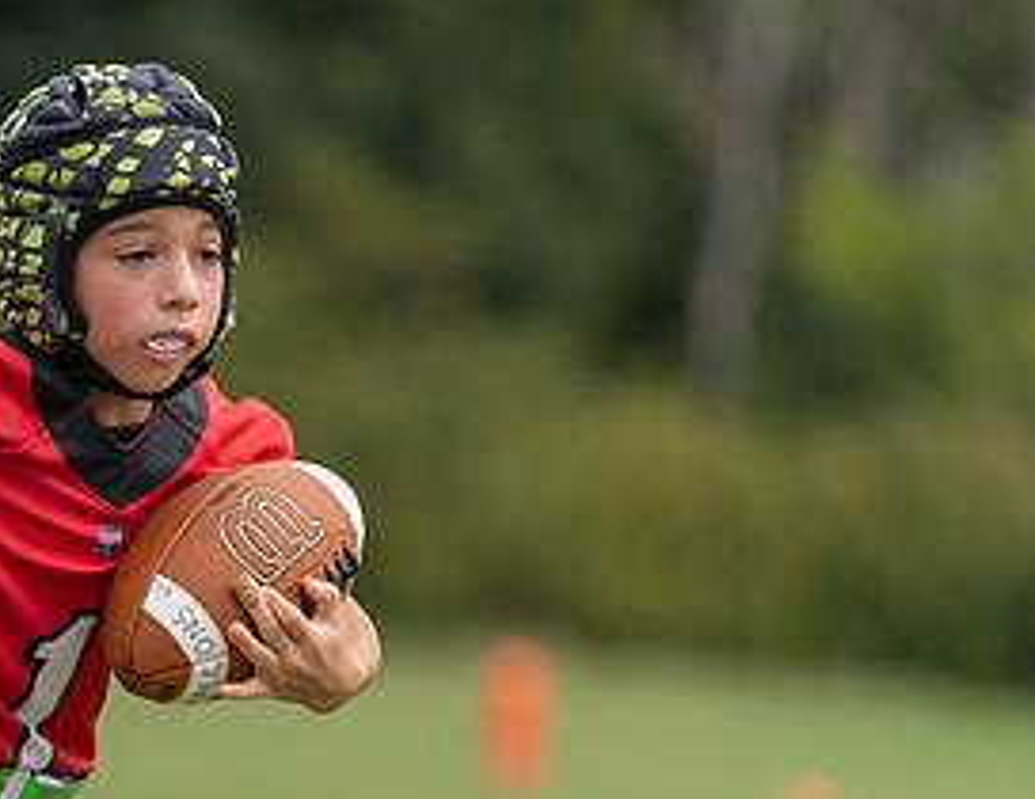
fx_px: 14414
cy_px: 826
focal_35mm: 477
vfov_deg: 3.2
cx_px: -23
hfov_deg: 4.1
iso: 100
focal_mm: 182
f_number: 2.8
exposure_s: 1/1250
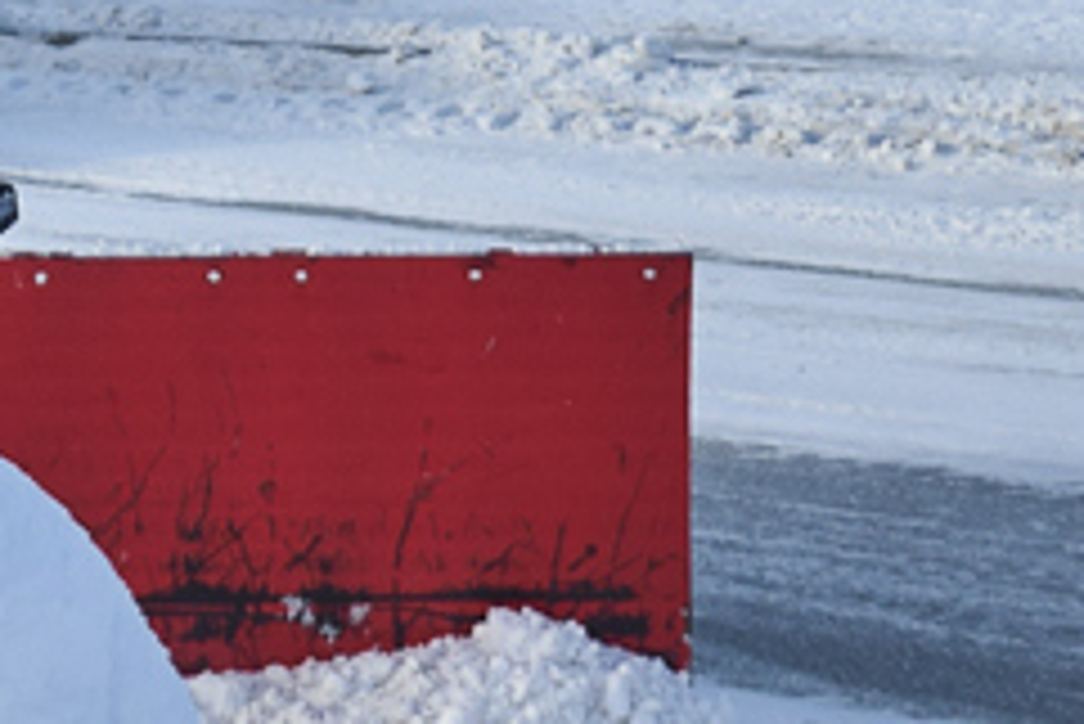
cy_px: -967
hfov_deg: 7.3
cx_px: -1120
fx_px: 8104
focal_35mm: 269
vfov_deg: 5.0
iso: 100
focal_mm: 36
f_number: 6.3
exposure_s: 1/640
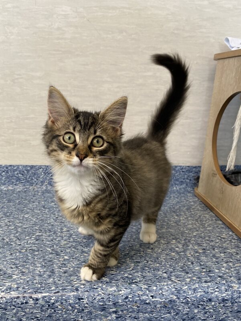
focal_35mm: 26
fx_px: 241
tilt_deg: -19.2
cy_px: 160
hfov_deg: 53.1
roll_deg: -3.2
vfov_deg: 67.3
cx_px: 120
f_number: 1.8
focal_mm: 4.25
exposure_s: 1/121
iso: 125
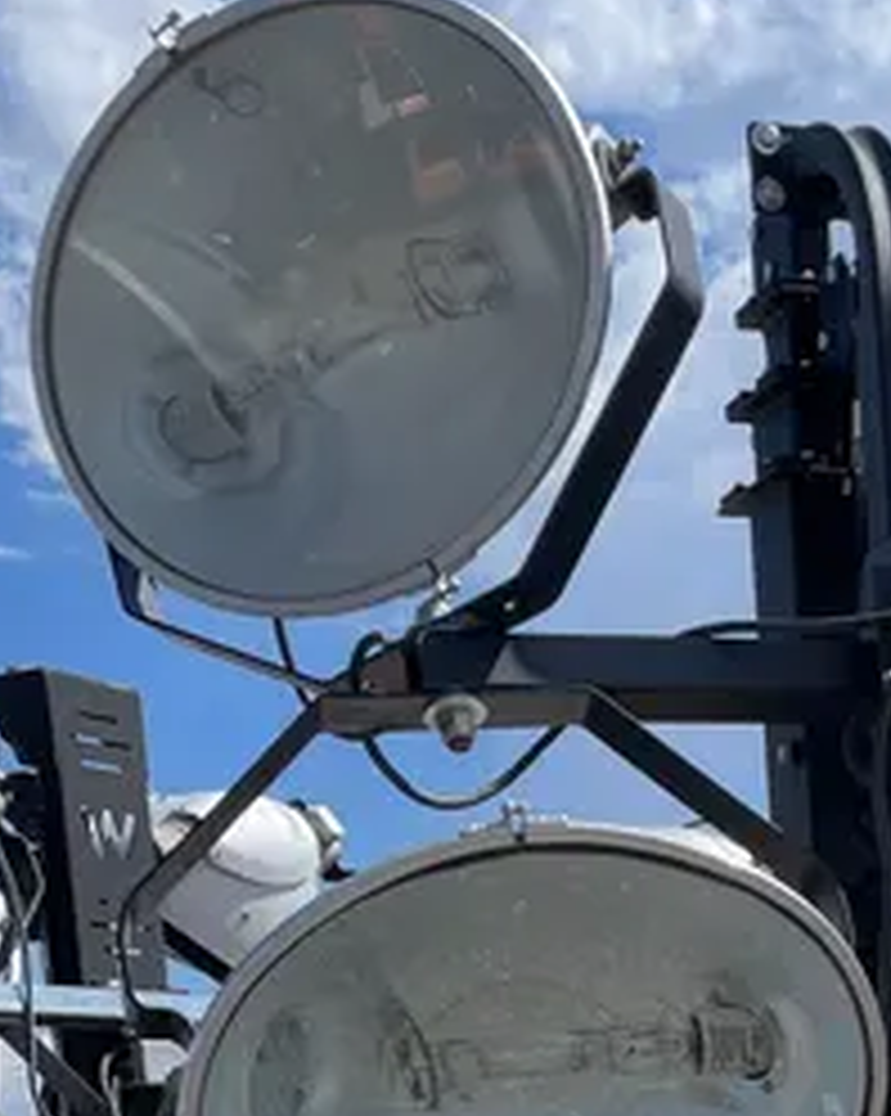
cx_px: 850
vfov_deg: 22.3
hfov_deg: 19.9
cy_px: 1519
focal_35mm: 75
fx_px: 2475
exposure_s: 1/3040
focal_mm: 4.2
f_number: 1.6
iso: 32
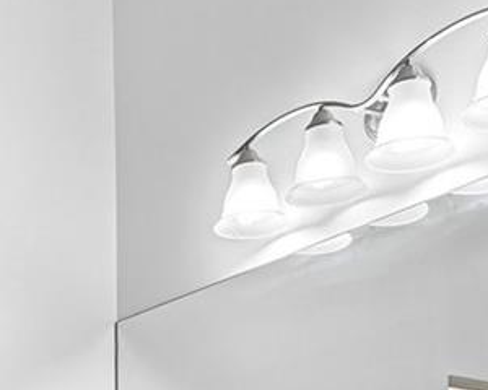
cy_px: 650
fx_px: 1155
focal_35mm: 80
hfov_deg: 23.4
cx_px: 76
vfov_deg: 16.7
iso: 280
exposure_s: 1/15
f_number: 8
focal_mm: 16
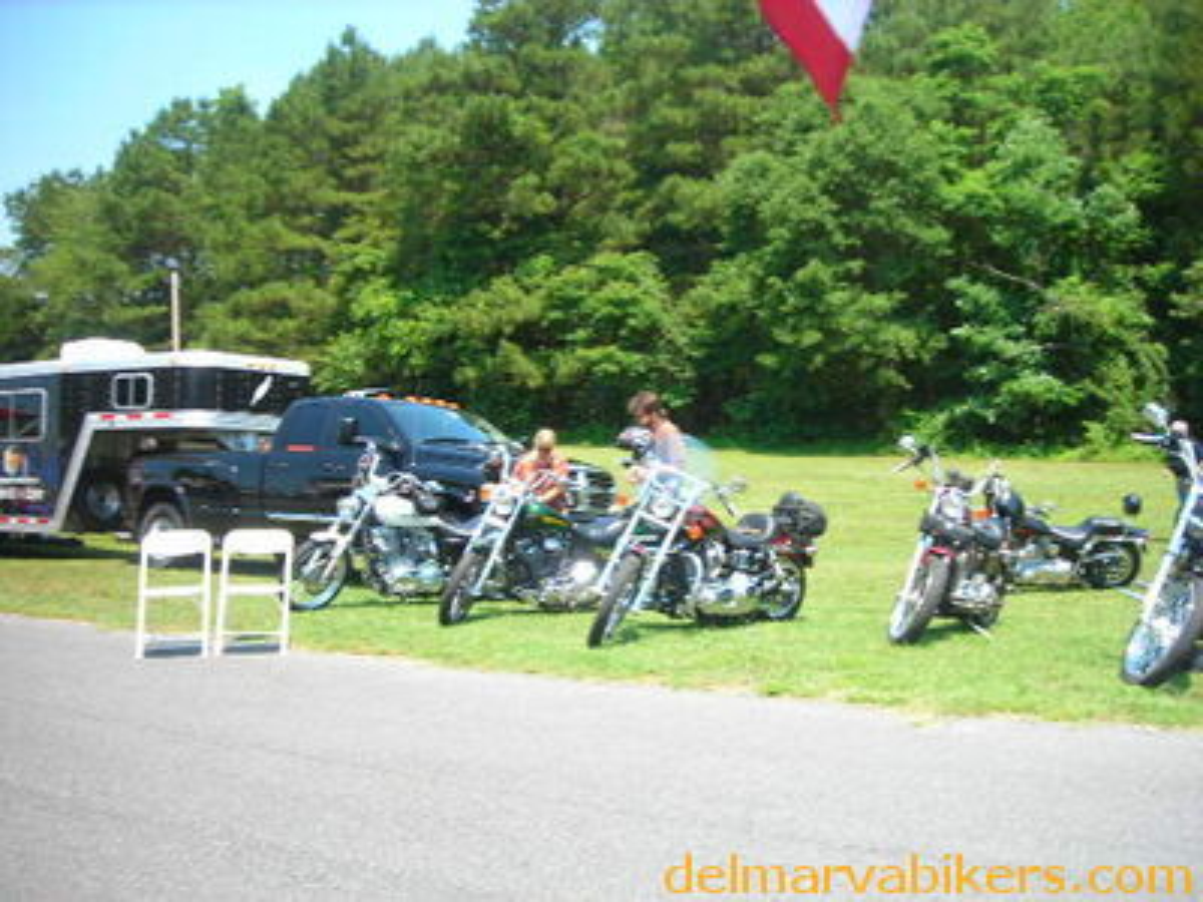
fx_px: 1321
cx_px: 602
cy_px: 451
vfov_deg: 37.7
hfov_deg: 49.0
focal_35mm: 38
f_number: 3.2
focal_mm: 6.3
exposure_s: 1/205
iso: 50
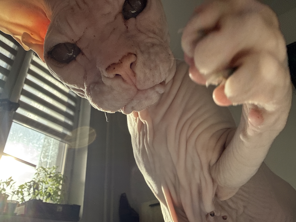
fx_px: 214
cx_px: 148
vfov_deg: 54.9
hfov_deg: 69.4
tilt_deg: +34.4
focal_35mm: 25
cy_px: 111
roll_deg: +5.4
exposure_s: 1/459
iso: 64
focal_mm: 2.22
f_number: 2.2
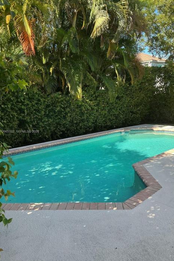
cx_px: 98
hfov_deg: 42.2
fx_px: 225
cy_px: 132
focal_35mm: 31
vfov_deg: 60.3
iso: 20
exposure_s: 1/239
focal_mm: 3
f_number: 1.8
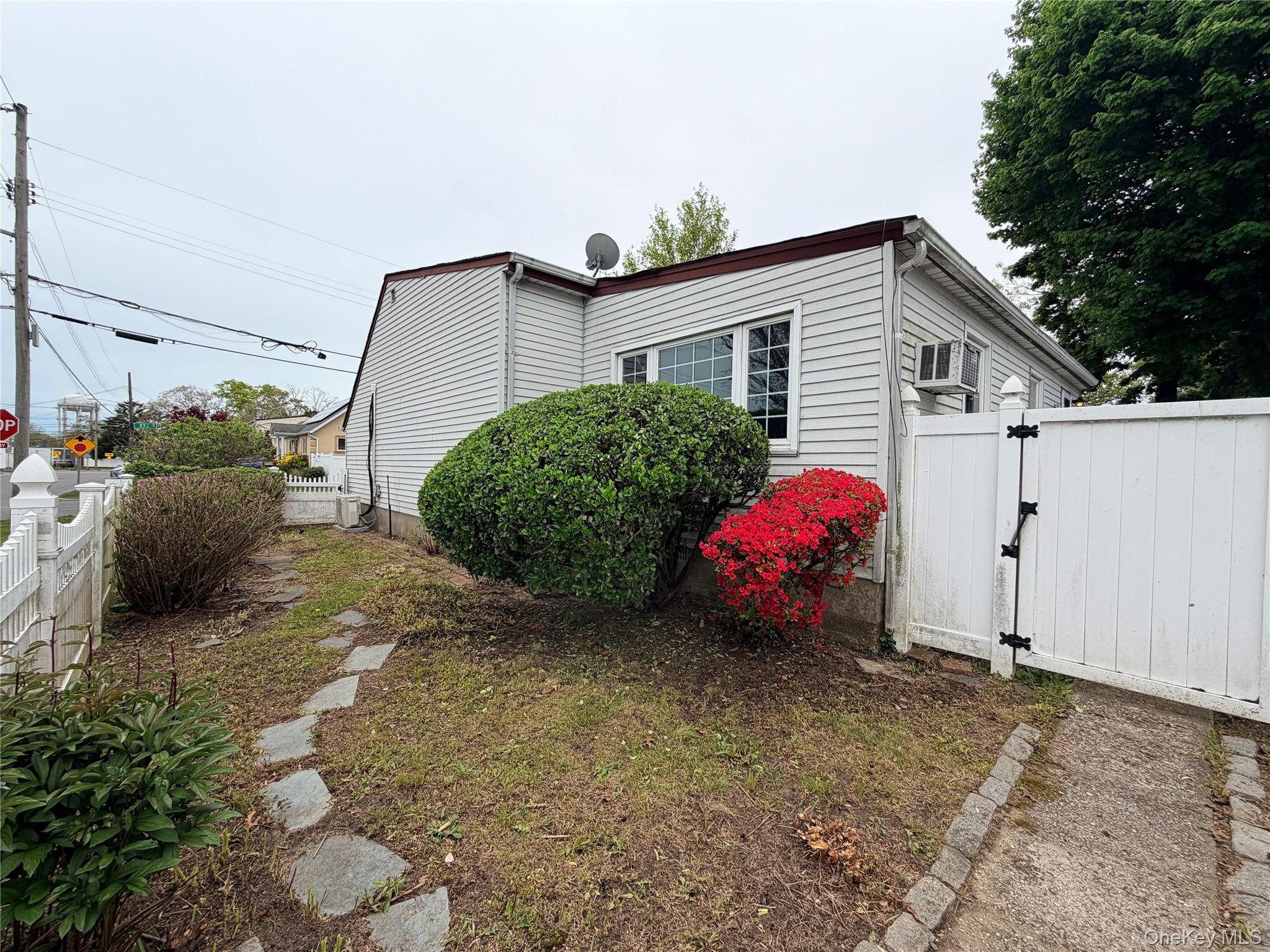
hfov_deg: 102.1
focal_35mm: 14
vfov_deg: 85.7
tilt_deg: -1.3
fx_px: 514
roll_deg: -1.1
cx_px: 635
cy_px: 476
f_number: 2.2
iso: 25
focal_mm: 2.22
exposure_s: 1/770
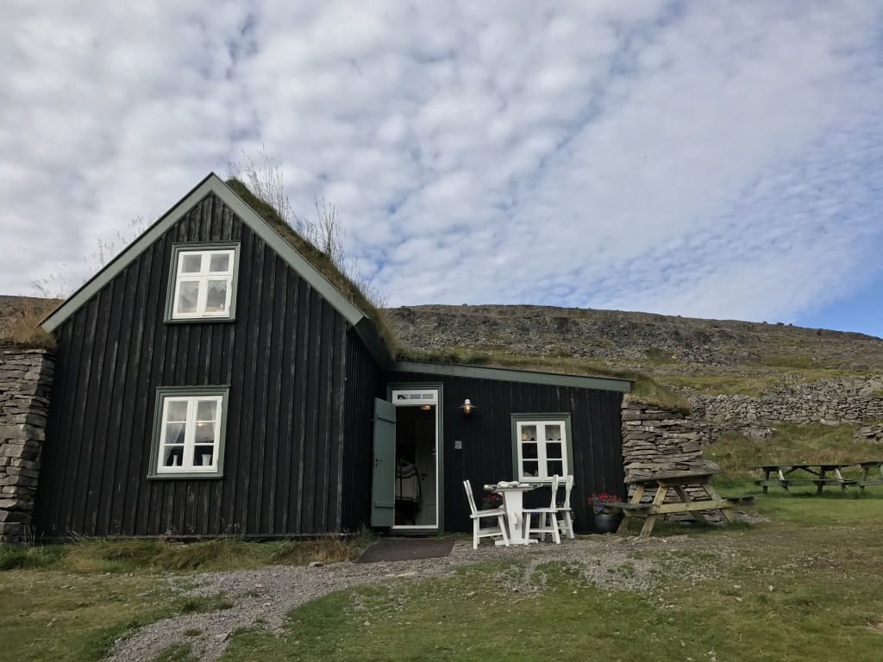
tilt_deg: +16.9
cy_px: 331
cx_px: 442
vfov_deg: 49.7
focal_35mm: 28
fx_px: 714
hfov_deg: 63.4
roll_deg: +1.7
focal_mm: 3.99
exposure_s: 1/2037
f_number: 1.8
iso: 20
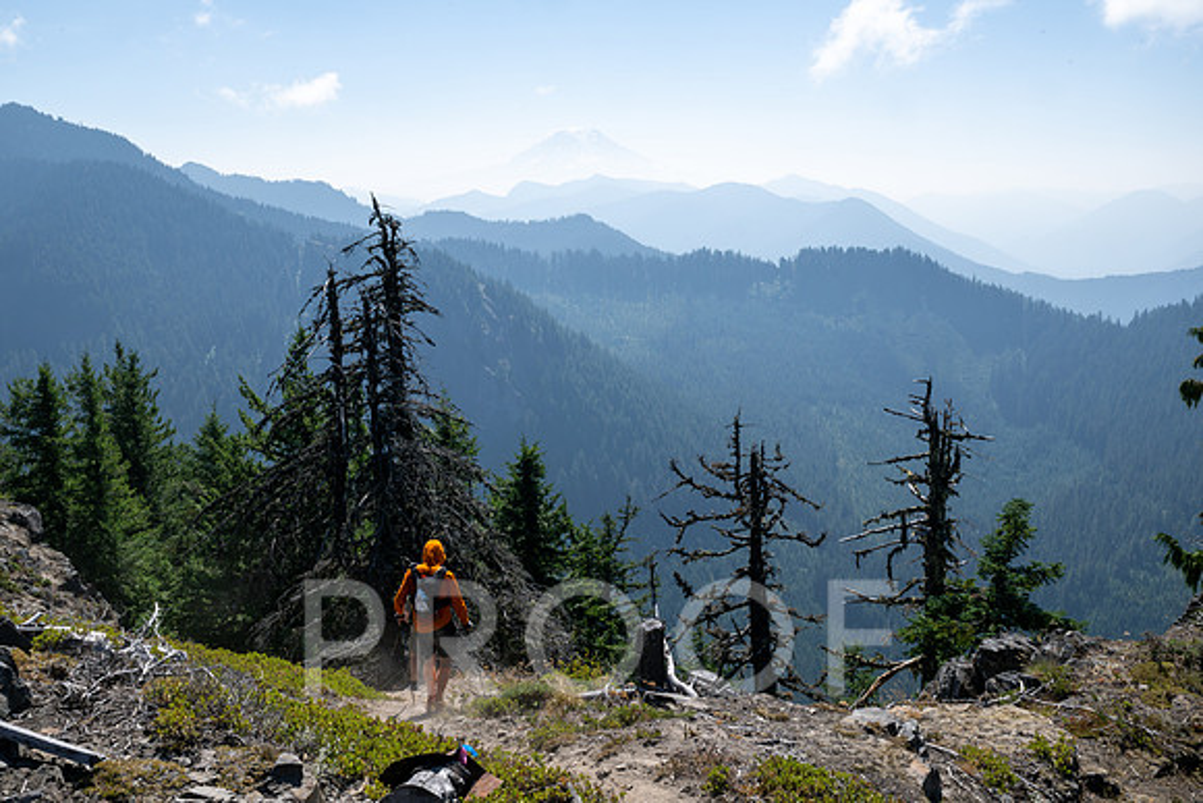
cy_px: 402
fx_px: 1203
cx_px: 602
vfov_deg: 36.9
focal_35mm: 36
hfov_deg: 53.1
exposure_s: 1/250
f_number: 22
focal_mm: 36
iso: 400
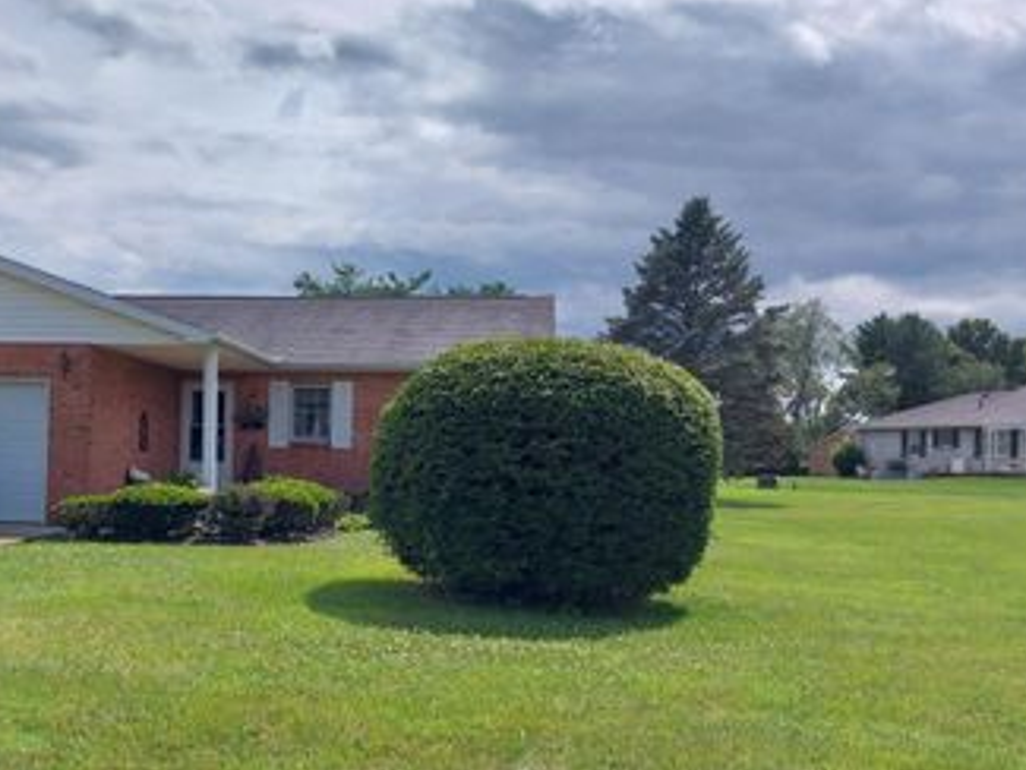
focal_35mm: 40
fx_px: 1186
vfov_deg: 35.9
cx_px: 350
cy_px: 456
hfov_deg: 46.1
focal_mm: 4
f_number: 1.8
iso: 20
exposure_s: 1/1136
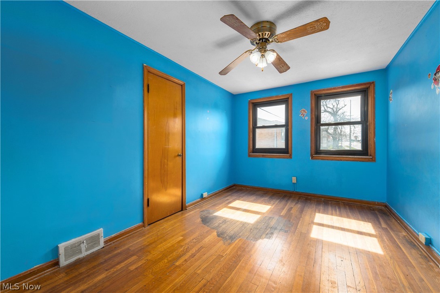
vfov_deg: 81.1
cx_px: 220
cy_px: 146
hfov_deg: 104.3
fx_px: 171
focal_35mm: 14
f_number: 9
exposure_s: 1/60
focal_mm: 14
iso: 200
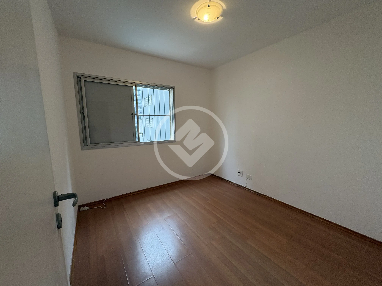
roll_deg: +0.7
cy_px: 143
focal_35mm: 14
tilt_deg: -7.3
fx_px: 154
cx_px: 191
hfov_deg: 102.1
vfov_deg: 85.7
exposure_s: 1/120
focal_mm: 2.22
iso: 200
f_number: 2.2
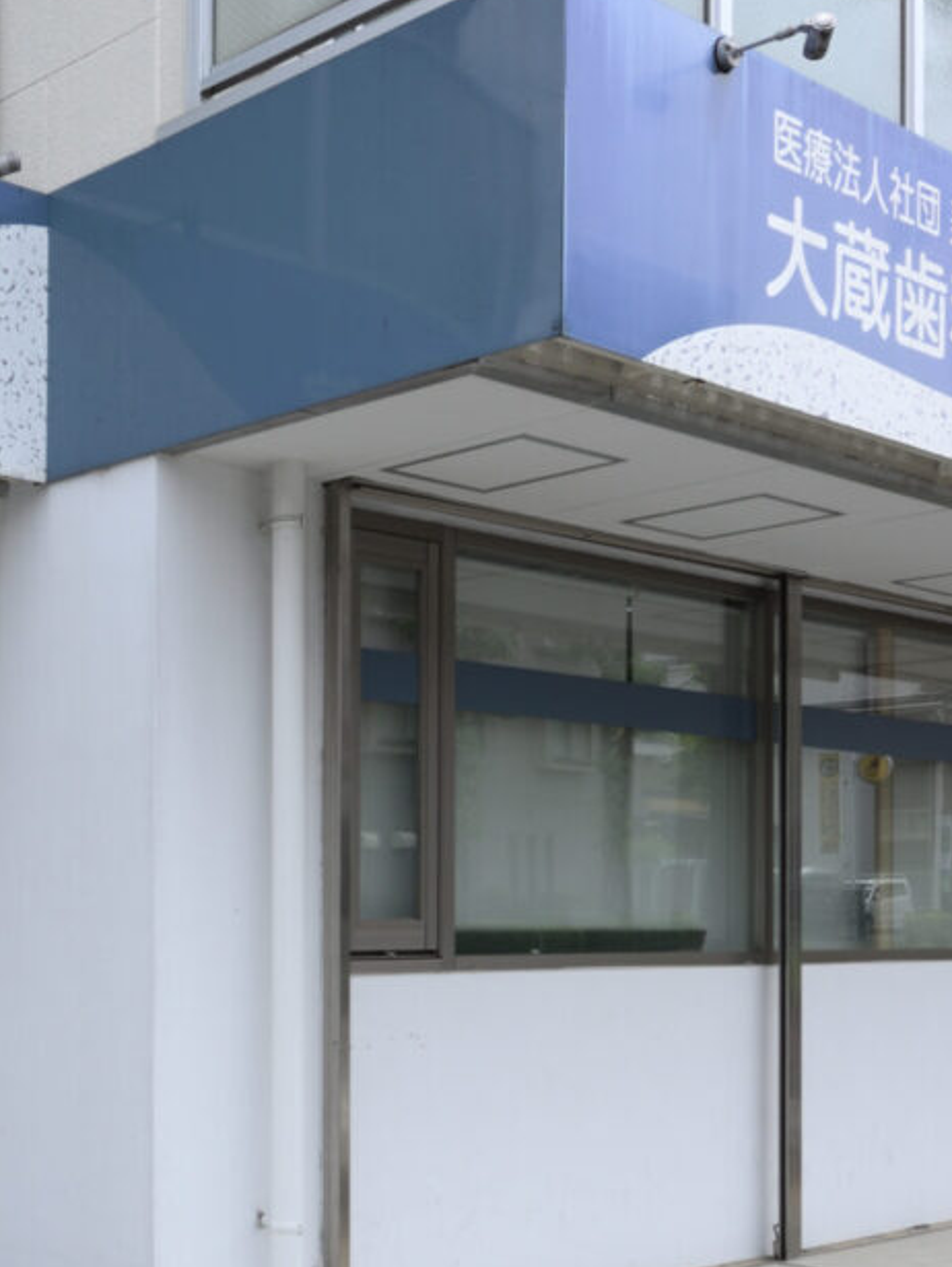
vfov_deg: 36.6
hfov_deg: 26.2
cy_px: 943
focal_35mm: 51
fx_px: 1868
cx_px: -117
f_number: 11
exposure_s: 1/125
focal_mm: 17
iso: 64
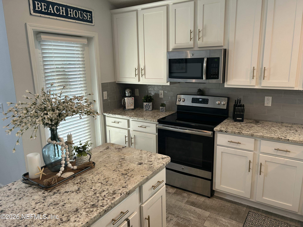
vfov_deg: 53.1
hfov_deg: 67.3
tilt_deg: -12.3
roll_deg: +1.5
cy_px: 114
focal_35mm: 26
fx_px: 228
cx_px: 152
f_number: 1.5
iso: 64
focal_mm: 5.7
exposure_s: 1/60
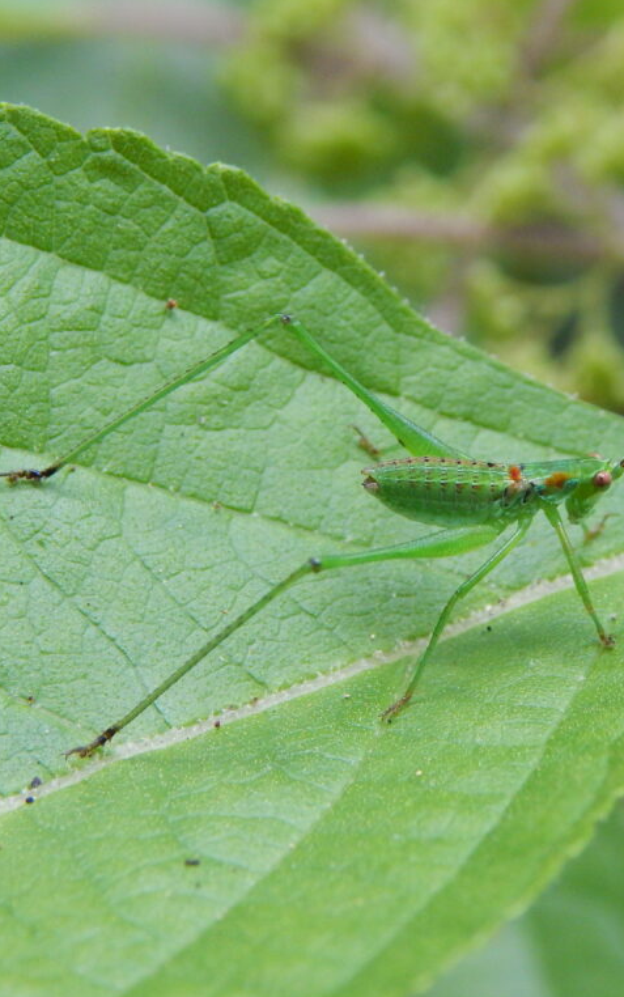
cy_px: 498
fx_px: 3289
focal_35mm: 121
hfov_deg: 10.8
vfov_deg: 17.2
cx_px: 437
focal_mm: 15.3
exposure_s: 1/160
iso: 400
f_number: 4.3
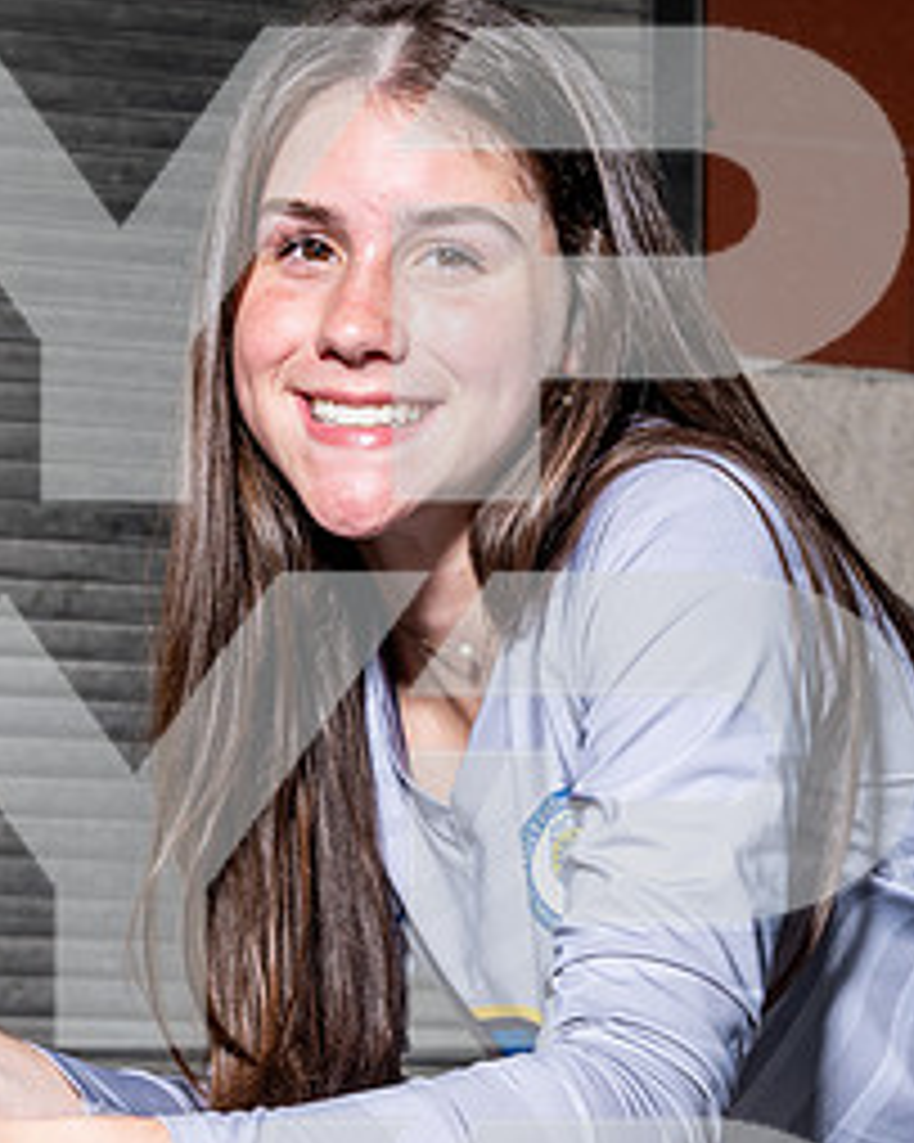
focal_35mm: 120
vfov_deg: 16.0
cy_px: 812
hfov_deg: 12.8
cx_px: 320
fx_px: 4060
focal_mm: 56
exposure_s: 1/125
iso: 100
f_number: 8
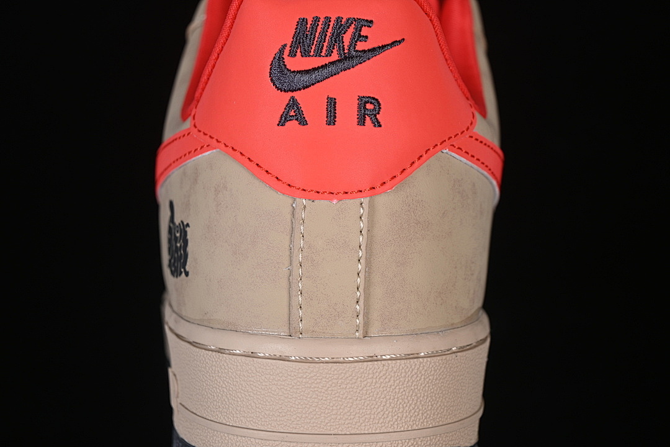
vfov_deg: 18.2
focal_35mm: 75
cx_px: 335
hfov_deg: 27.0
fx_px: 1396
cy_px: 224
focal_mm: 50
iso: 160
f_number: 7.1
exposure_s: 1/80
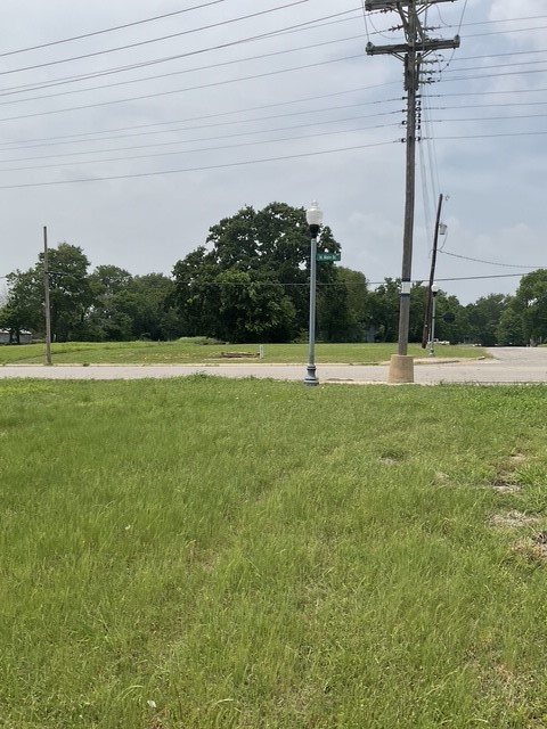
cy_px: 364
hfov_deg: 48.2
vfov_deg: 61.7
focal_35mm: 29
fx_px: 611
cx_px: 274
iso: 16
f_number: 1.8
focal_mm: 3
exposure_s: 1/3125
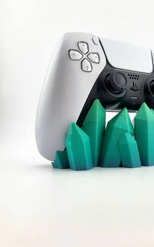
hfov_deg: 38.6
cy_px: 110
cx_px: 111
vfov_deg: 59.5
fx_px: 215
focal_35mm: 32
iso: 40
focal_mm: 5
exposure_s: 1/526
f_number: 1.8
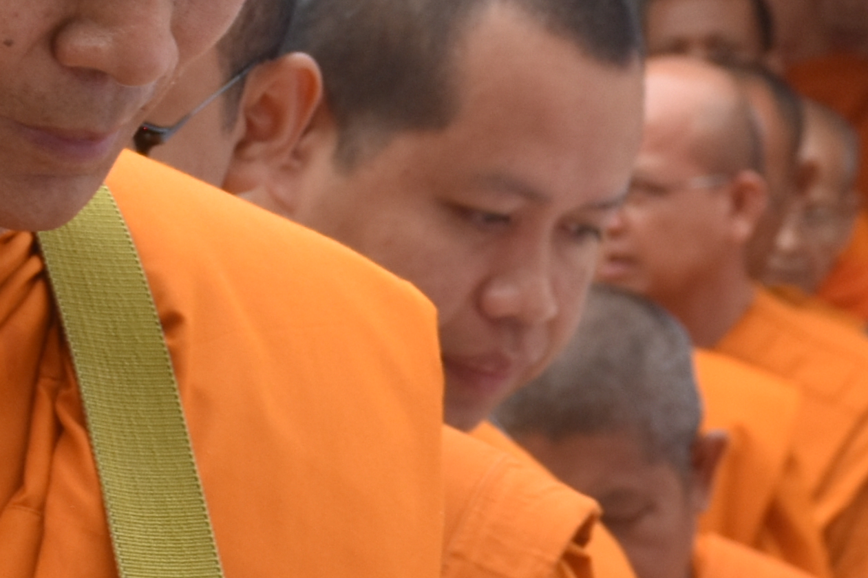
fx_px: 8605
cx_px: 1152
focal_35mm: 357
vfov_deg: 3.8
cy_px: 725
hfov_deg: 5.7
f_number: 8
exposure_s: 1/250
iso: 250
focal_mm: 50
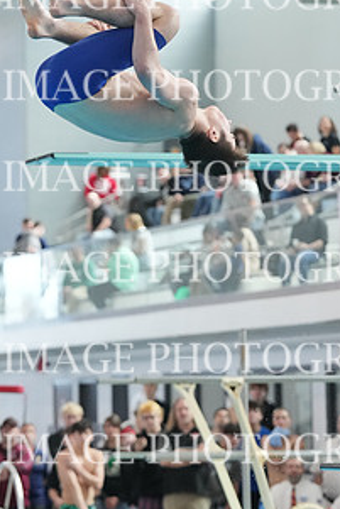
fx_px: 2915
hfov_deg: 6.7
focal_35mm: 206
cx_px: 136
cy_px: 222
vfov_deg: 10.0
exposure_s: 1/1600
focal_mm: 107
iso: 4000
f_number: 4
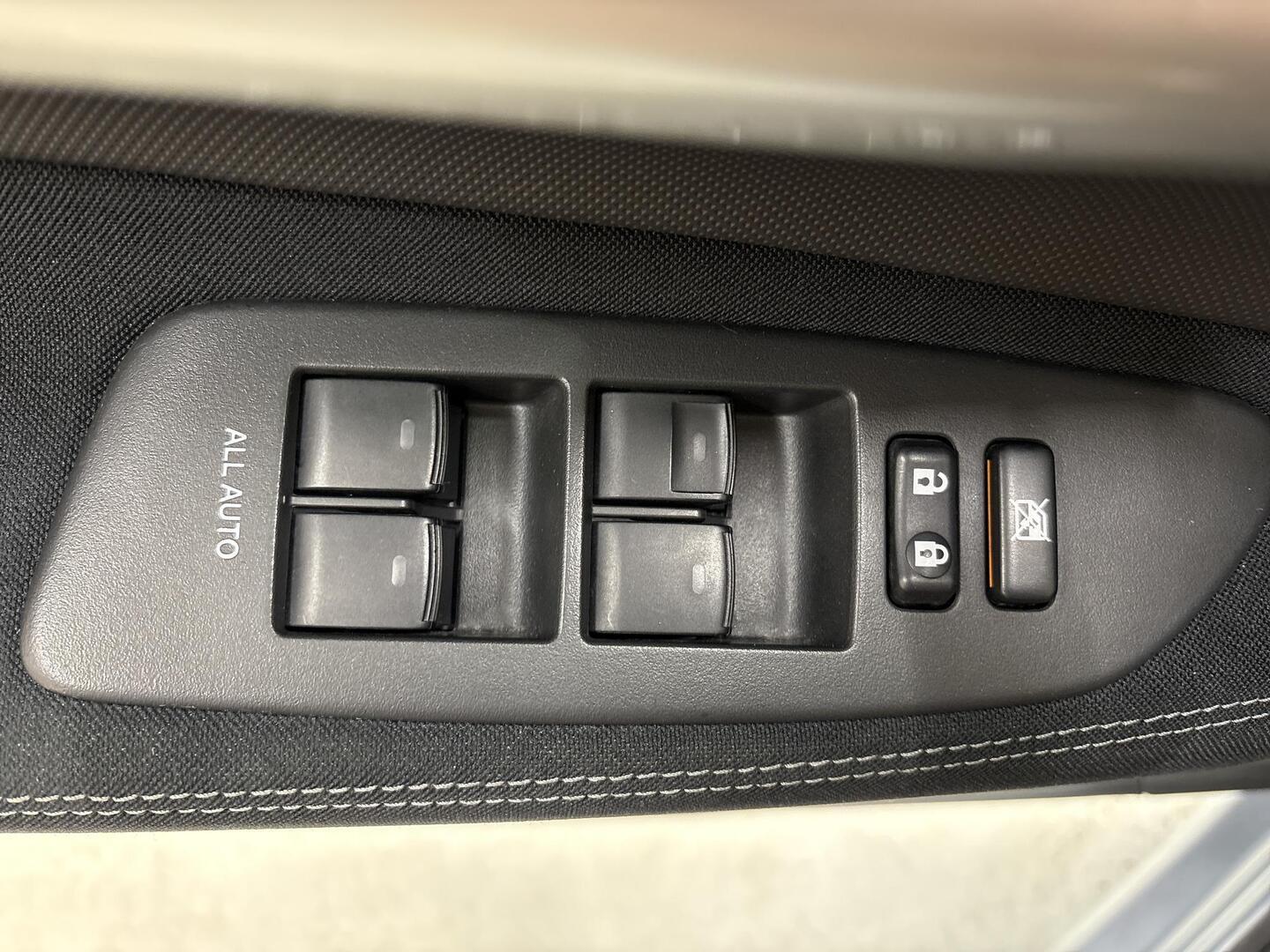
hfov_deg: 67.3
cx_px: 635
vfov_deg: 53.1
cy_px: 476
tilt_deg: -65.9
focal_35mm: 26
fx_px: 954
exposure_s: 1/33
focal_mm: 5.96
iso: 640
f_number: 1.6
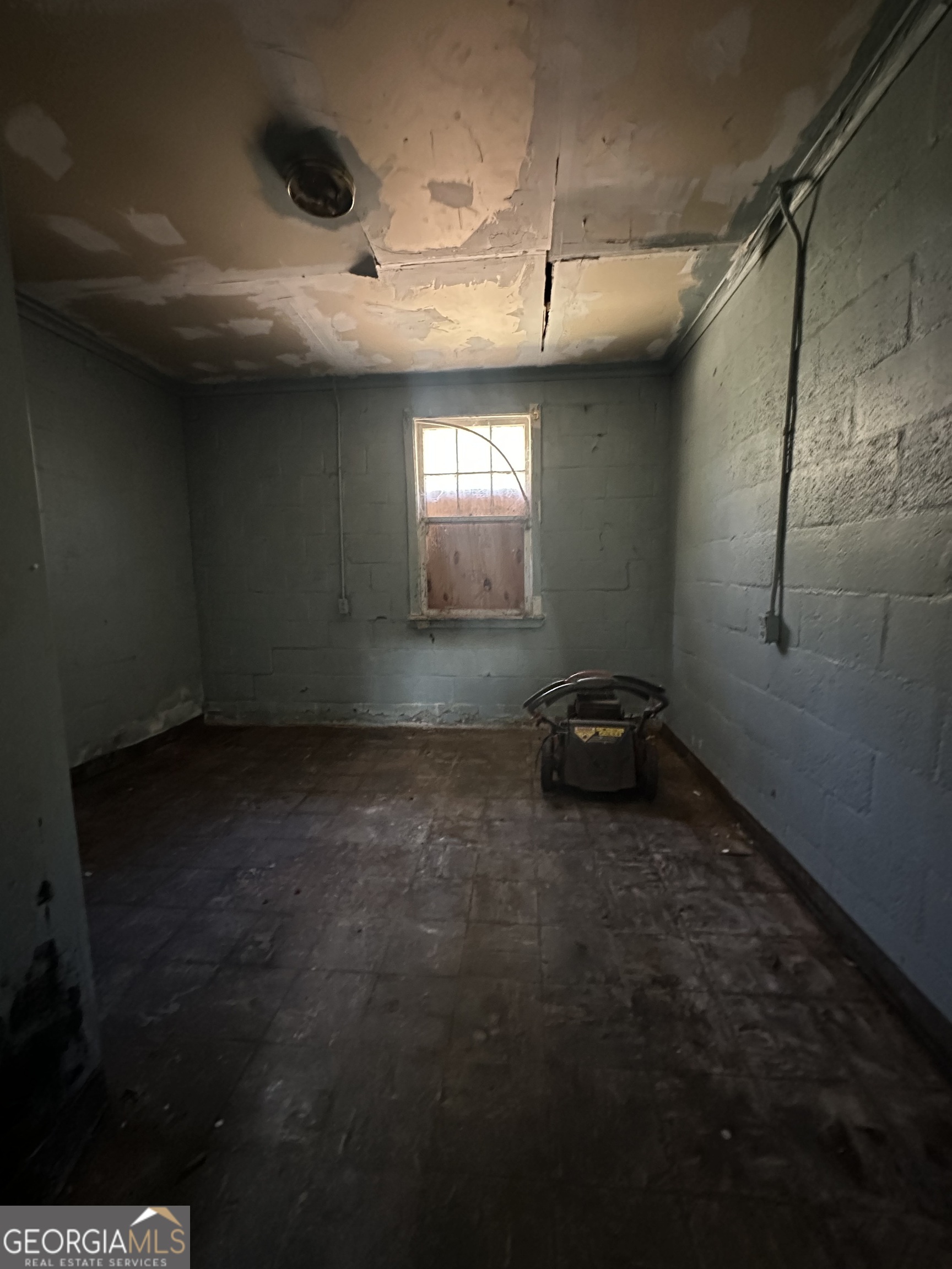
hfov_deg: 85.7
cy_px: 634
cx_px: 476
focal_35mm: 14
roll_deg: +0.3
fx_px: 513
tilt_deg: -6.3
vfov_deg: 102.1
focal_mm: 2.22
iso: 1250
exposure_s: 1/38
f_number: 2.2
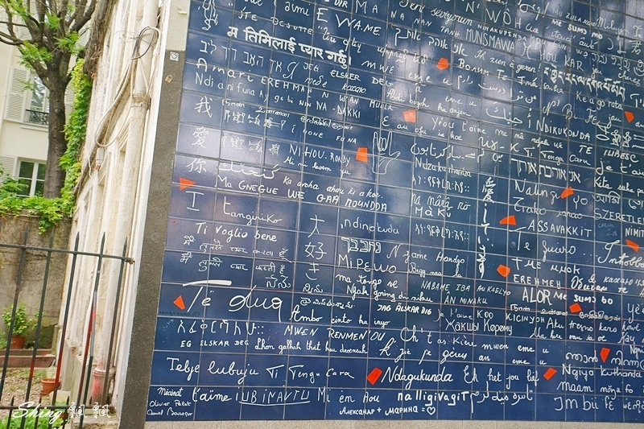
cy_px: 214
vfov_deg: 37.8
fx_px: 626
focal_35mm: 35
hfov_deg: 54.4
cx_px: 322
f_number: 5.6
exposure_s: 1/25
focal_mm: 35
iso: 125
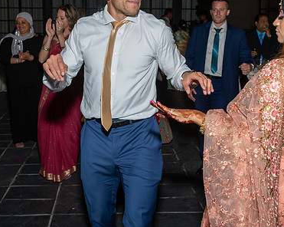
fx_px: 411
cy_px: 80
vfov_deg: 30.6
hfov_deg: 38.1
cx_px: 135
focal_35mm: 49
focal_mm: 17
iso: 500
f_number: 5.6
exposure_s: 1/250
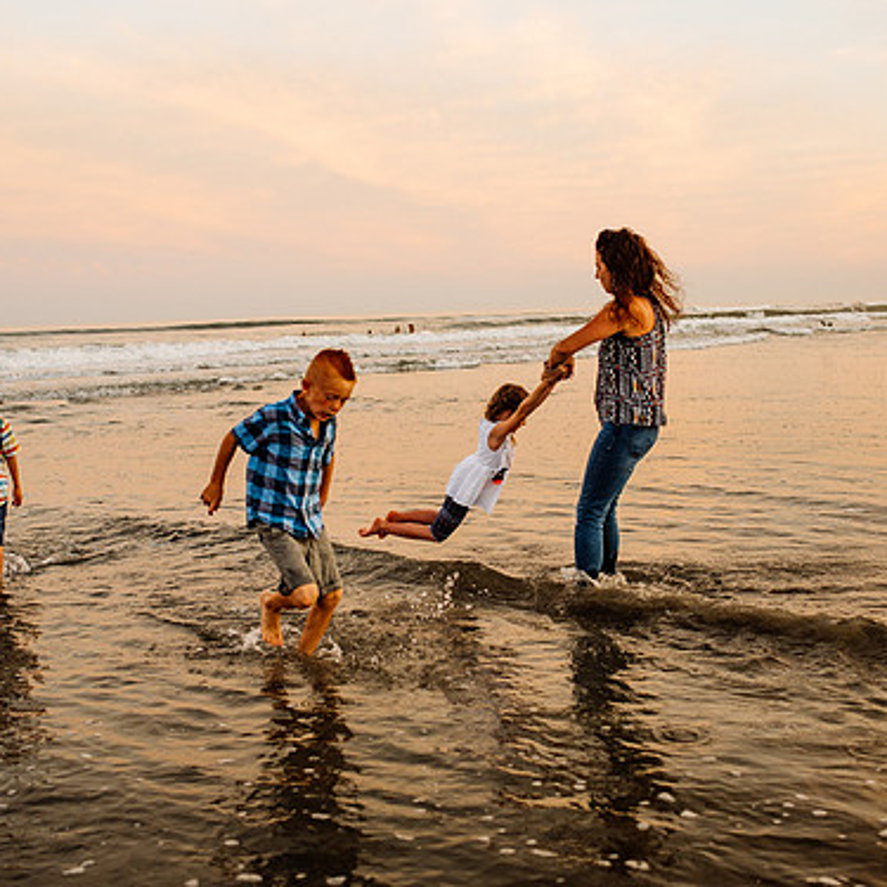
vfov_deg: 36.8
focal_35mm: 46
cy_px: 436
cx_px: 426
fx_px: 1334
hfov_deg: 36.8
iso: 320
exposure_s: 1/320
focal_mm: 35
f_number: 2.8
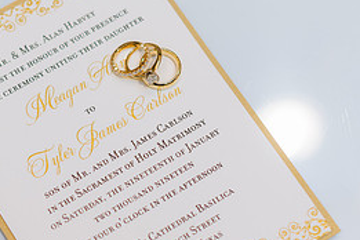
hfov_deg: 18.2
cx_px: 68
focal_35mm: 111
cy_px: 183
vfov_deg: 12.3
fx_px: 1110
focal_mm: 50
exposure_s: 1/160
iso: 250
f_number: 2.5
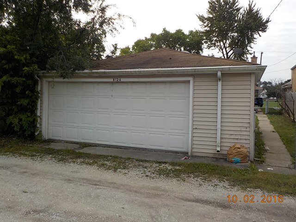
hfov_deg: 60.0
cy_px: 111
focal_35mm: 30
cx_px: 148
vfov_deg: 46.8
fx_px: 257
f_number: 3.3
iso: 125
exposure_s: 1/800
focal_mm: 4.1
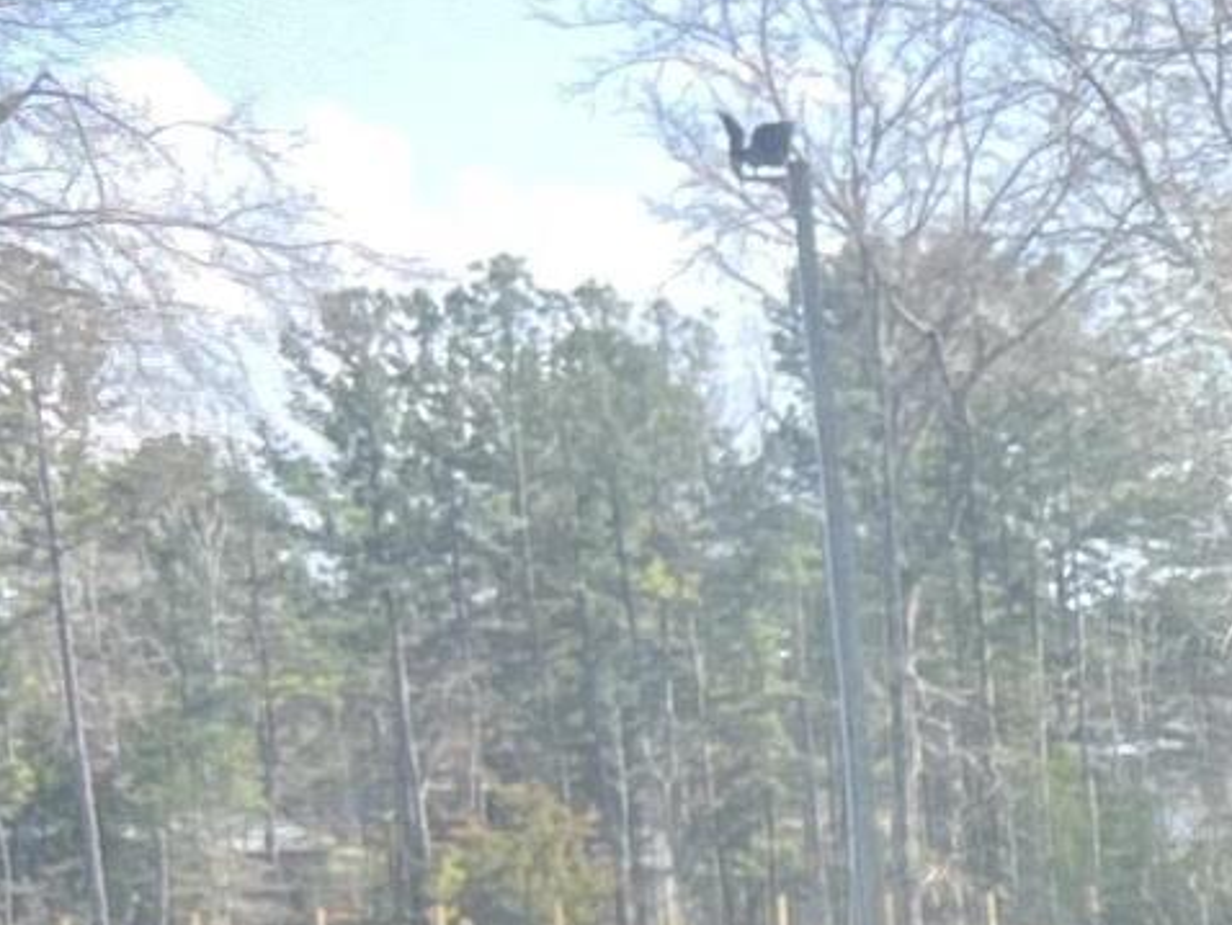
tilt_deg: -6.6
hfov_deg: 9.7
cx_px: 3461
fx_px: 5947
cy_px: 1608
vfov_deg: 8.6
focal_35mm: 167
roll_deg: +0.9
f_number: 1.5
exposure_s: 1/155
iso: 40
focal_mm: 5.7
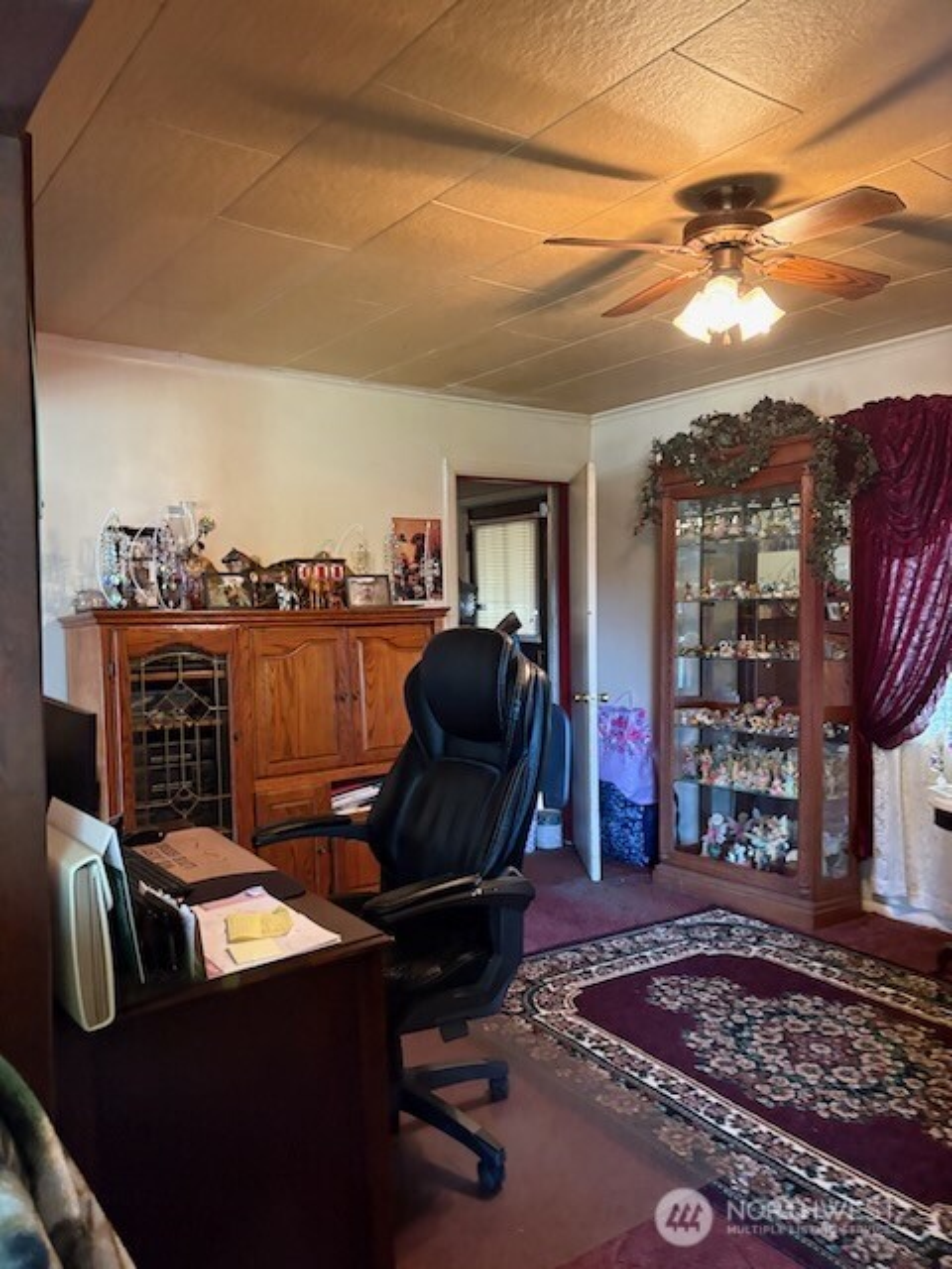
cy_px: 634
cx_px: 476
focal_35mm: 26
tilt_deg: -5.1
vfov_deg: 67.3
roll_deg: -0.3
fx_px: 953
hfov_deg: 53.1
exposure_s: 1/40
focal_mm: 5.96
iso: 500
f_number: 1.6
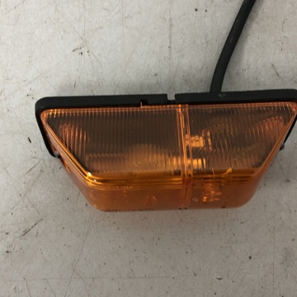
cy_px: 151
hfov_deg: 38.3
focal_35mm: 44
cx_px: 140
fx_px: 427
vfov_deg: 38.3
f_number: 1.8
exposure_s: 1/20
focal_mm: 4
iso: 40
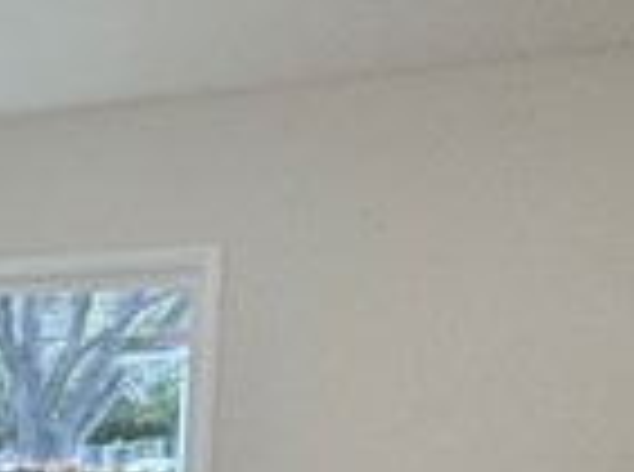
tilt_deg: -4.9
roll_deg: -1.5
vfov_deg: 14.0
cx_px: -652
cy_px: 562
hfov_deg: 15.3
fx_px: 1863
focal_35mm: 102
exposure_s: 1/120
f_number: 2.2
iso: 64
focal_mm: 2.22
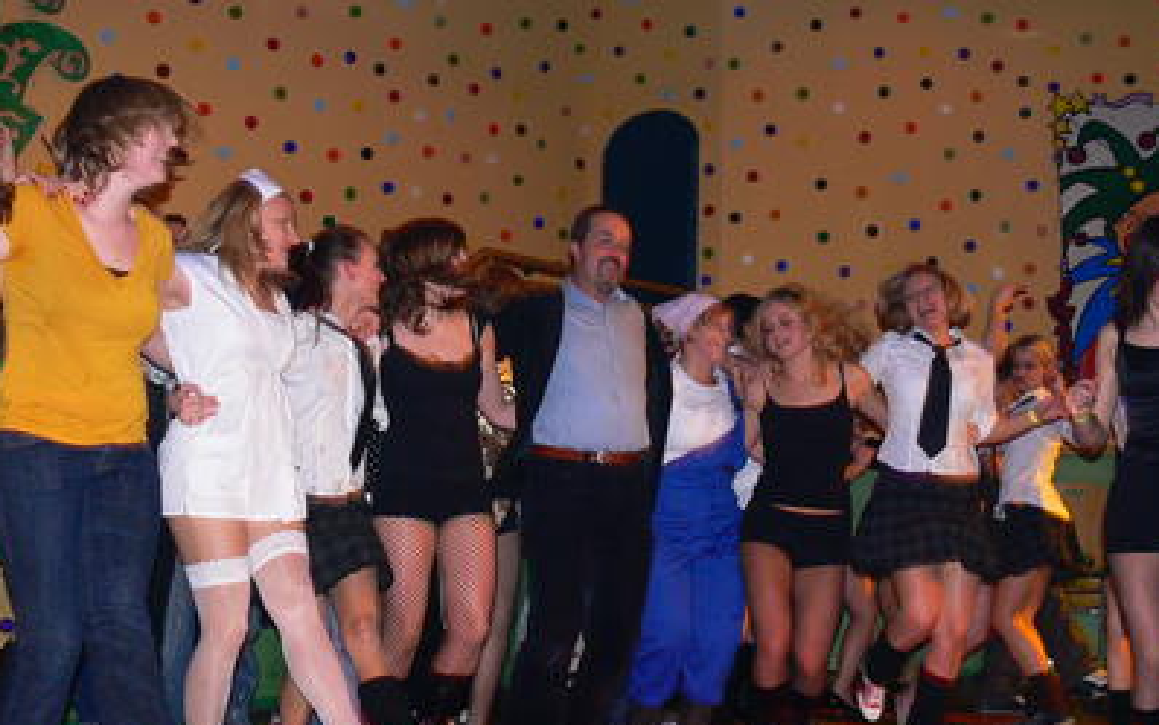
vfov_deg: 29.2
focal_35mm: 44
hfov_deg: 45.2
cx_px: 629
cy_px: 422
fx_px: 1390
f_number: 2.8
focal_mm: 7.4
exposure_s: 1/30
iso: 100
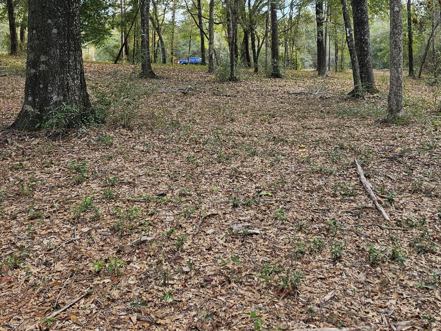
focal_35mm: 43
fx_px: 548
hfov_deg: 43.7
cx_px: 261
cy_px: 65
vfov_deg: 32.6
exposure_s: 1/207
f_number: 1.8
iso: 64
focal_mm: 5.4
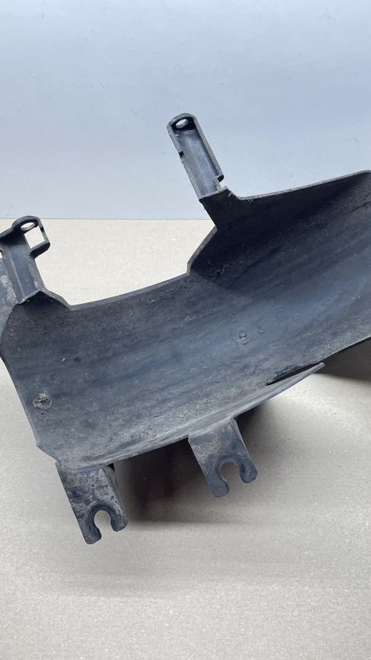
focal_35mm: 38
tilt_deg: -50.1
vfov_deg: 52.8
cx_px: 221
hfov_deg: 31.1
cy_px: 330
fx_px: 665
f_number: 1.6
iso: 100
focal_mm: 4.2
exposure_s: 1/100
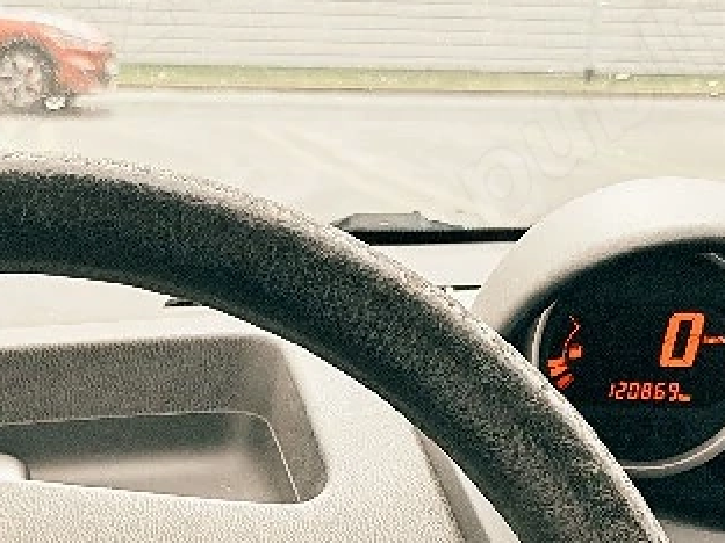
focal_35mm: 77
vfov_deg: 18.1
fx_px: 1613
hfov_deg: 25.2
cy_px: 657
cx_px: 258
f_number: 1.9
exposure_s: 1/172
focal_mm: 6.12
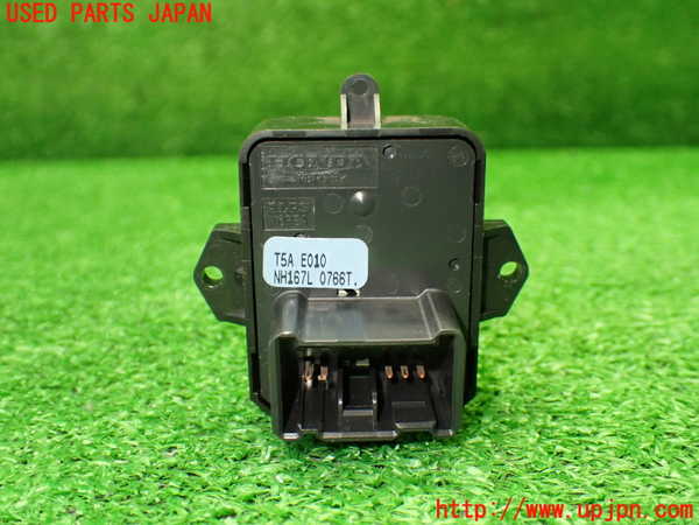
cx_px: 350
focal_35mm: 38
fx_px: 767
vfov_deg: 37.7
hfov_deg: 49.0
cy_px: 262
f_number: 2.7
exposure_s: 1/80
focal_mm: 6.83
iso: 800
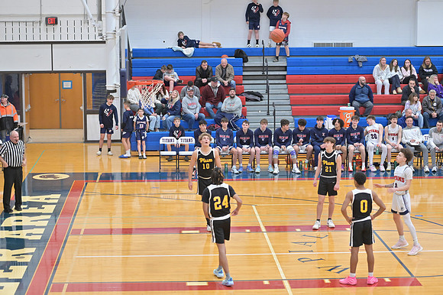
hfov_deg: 21.5
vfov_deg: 14.4
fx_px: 1168
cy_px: 148
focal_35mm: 95
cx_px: 222
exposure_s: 1/800
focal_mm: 95
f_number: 4
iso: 7200
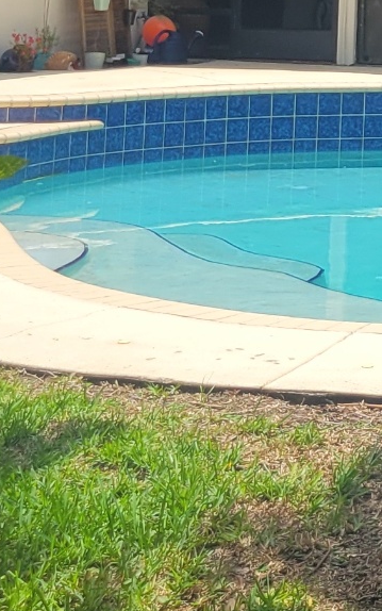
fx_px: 2048
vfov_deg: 15.7
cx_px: 759
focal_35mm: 123
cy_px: -283
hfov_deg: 9.9
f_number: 1.8
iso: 40
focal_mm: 5.4
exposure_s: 1/2283
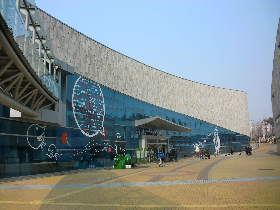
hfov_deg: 52.6
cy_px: 105
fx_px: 283
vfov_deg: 40.7
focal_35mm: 35
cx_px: 140
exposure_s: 1/800
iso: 64
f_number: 3.1
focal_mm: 6.3
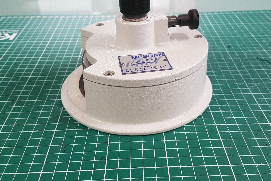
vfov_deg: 33.3
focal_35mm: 40
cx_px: 145
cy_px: 77
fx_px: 301
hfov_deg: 48.4
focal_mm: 4.2
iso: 200
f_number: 1.7
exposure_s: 1/60
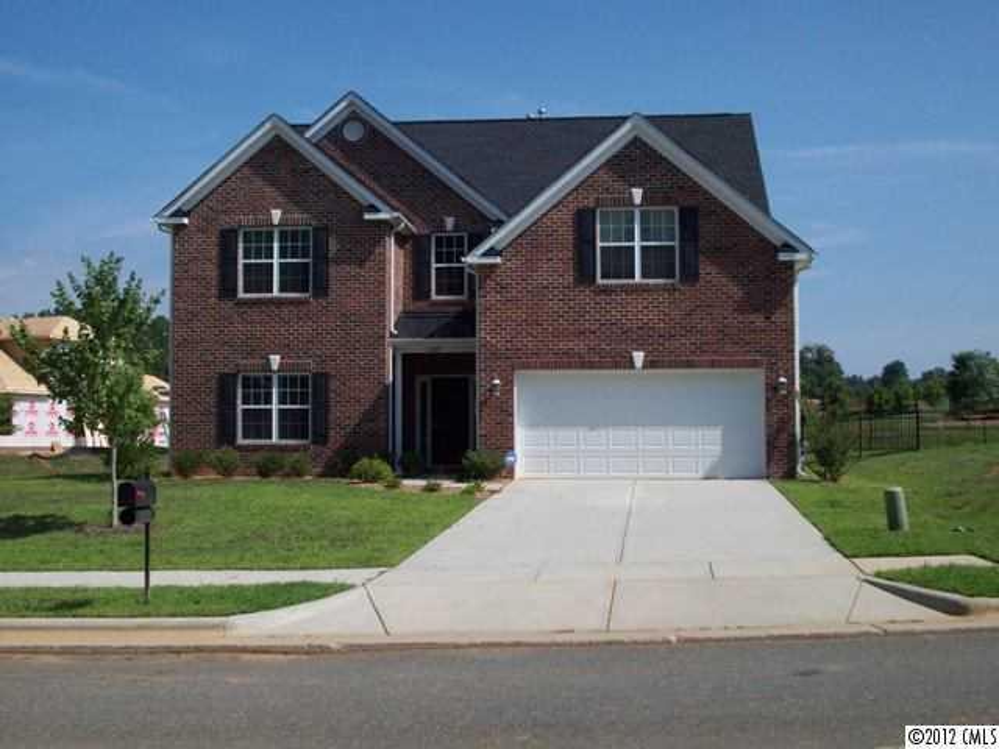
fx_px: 1328
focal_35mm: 46
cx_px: 500
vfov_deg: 31.5
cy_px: 374
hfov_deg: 41.2
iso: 80
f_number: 6.3
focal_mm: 7.6
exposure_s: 1/489
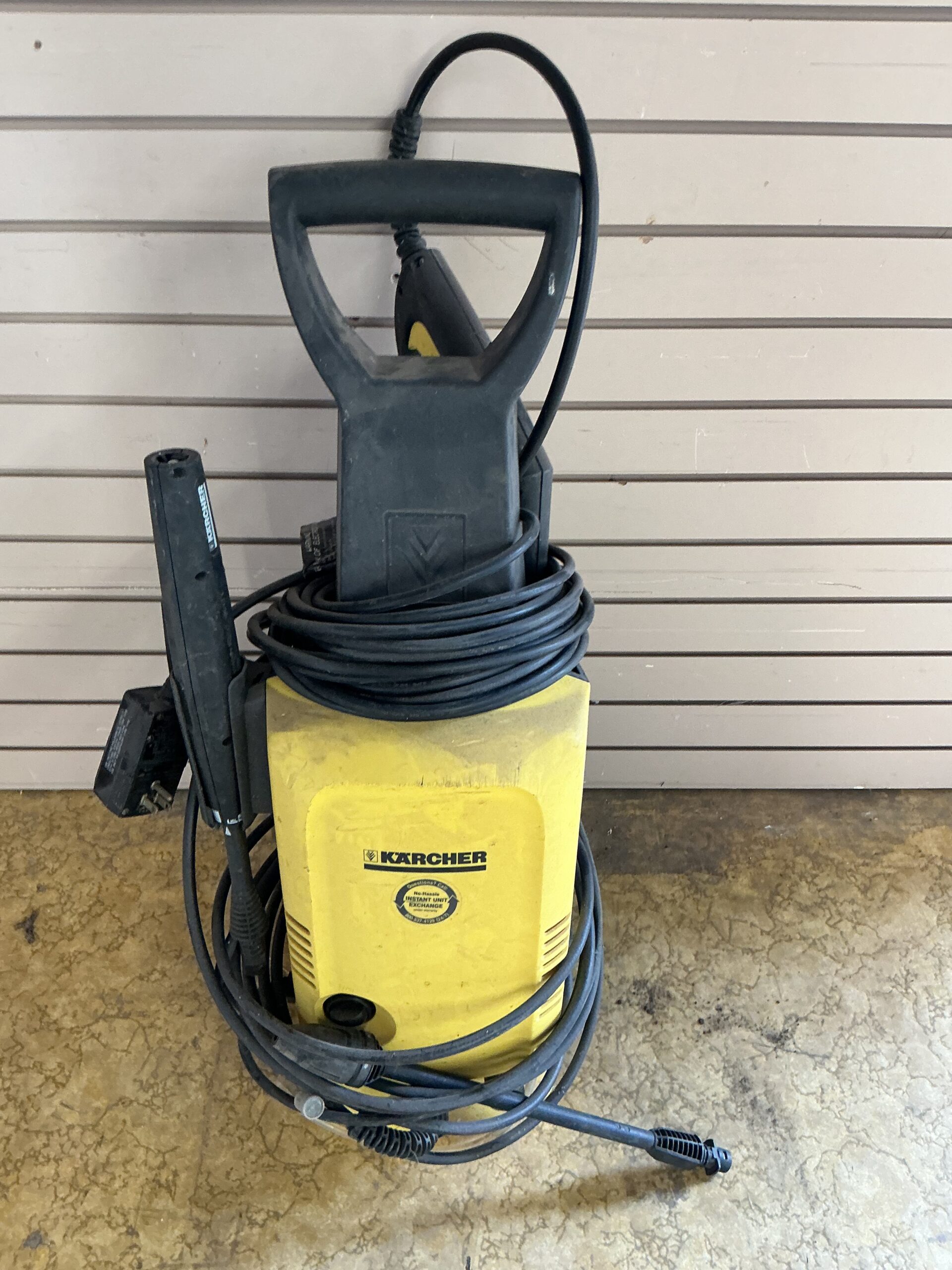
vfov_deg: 61.7
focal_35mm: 29
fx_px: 1063
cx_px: 476
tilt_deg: -43.1
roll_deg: -2.2
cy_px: 635
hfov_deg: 48.2
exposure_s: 1/60
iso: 100
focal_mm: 3
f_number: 1.8
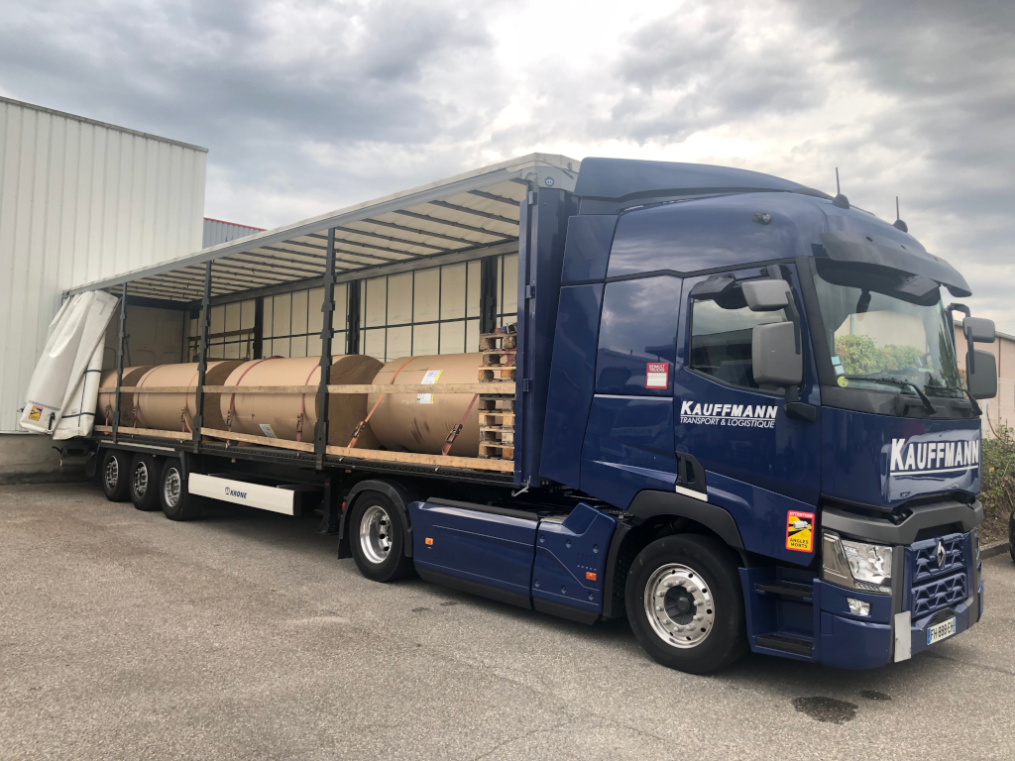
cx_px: 508
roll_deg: -2.0
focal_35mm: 28
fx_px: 821
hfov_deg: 63.4
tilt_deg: +2.6
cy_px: 380
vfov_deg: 49.7
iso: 20
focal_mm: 4
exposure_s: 1/121
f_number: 1.8
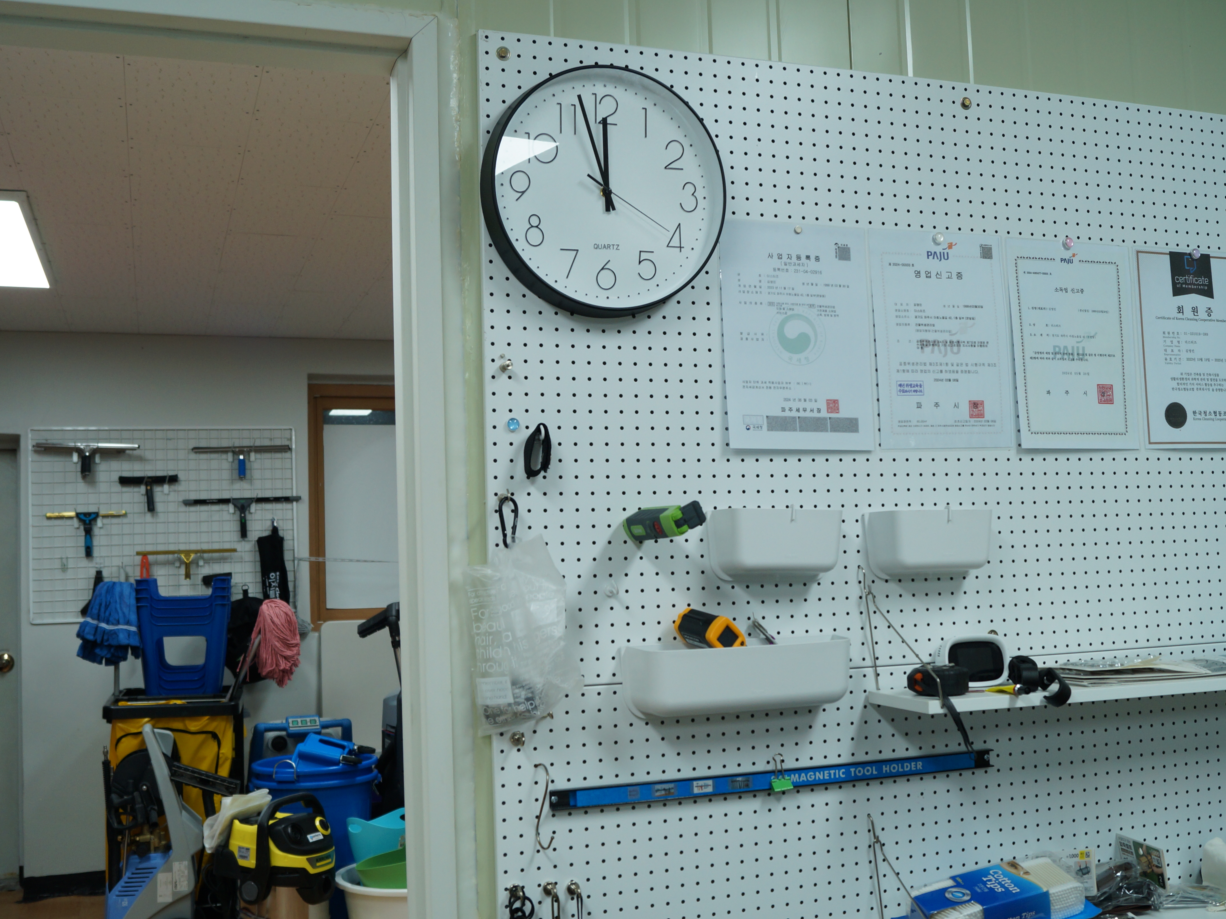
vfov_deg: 39.7
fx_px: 1275
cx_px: 660
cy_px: 462
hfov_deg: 51.3
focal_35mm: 36
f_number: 4.5
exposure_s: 1/60
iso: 320
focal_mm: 22
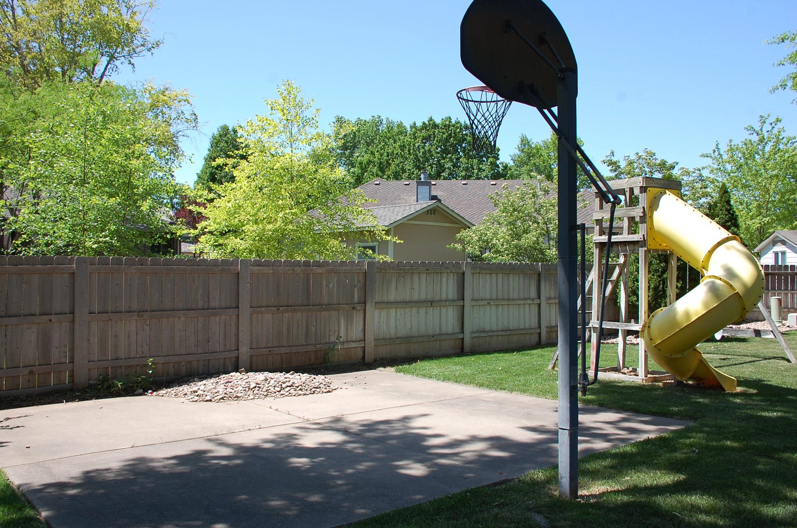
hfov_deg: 62.0
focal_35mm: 30
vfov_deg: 43.5
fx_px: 663
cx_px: 398
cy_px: 264
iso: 200
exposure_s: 1/250
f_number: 8
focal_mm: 20
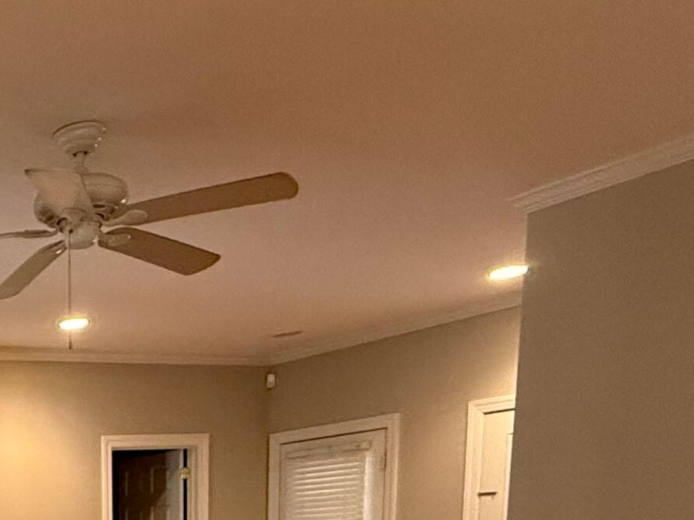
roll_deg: +3.0
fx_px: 942
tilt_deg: -8.0
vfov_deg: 26.1
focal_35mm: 47
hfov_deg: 31.8
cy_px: 686
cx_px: -189
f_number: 2.2
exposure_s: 1/60
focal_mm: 2.22
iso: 500
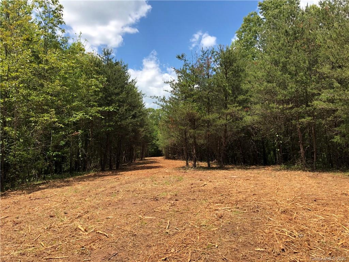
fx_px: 282
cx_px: 174
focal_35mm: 28
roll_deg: +1.5
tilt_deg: +4.4
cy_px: 131
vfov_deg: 49.7
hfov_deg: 63.4
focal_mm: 3.99
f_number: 1.8
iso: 20
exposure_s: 1/1350
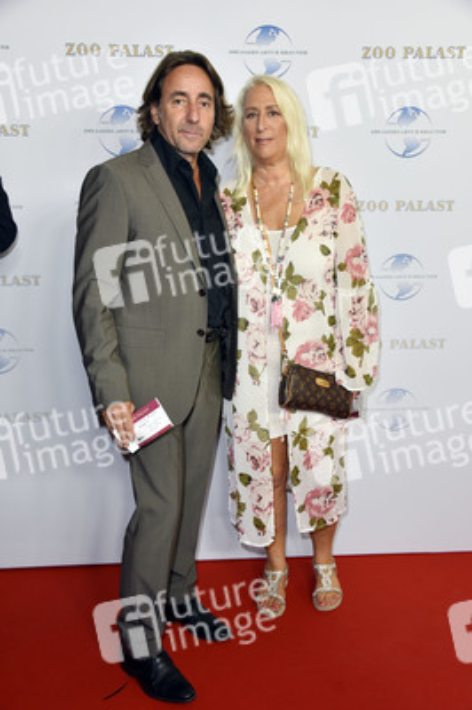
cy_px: 355
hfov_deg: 35.0
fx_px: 749
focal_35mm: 38
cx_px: 236
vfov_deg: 50.7
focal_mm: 38
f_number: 6.3
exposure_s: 1/125
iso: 640
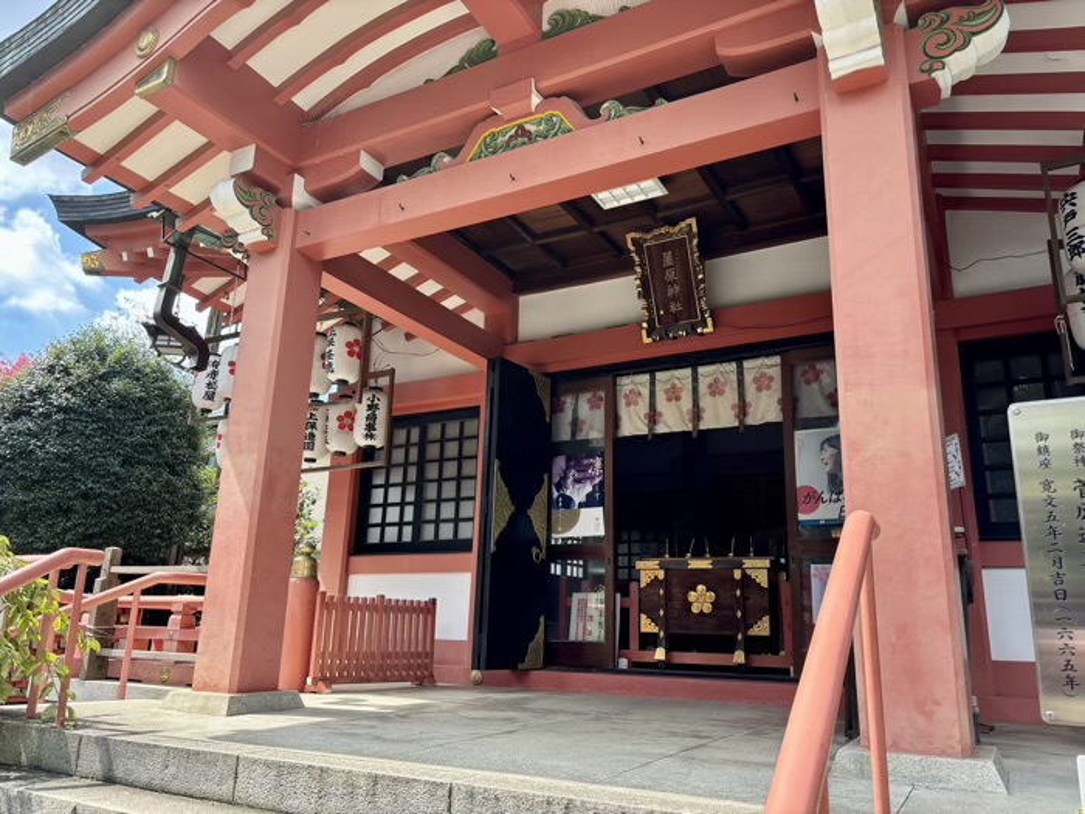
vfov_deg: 53.1
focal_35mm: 26
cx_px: 542
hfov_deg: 67.3
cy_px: 407
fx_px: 815
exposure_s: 1/517
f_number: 1.6
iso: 50
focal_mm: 5.96
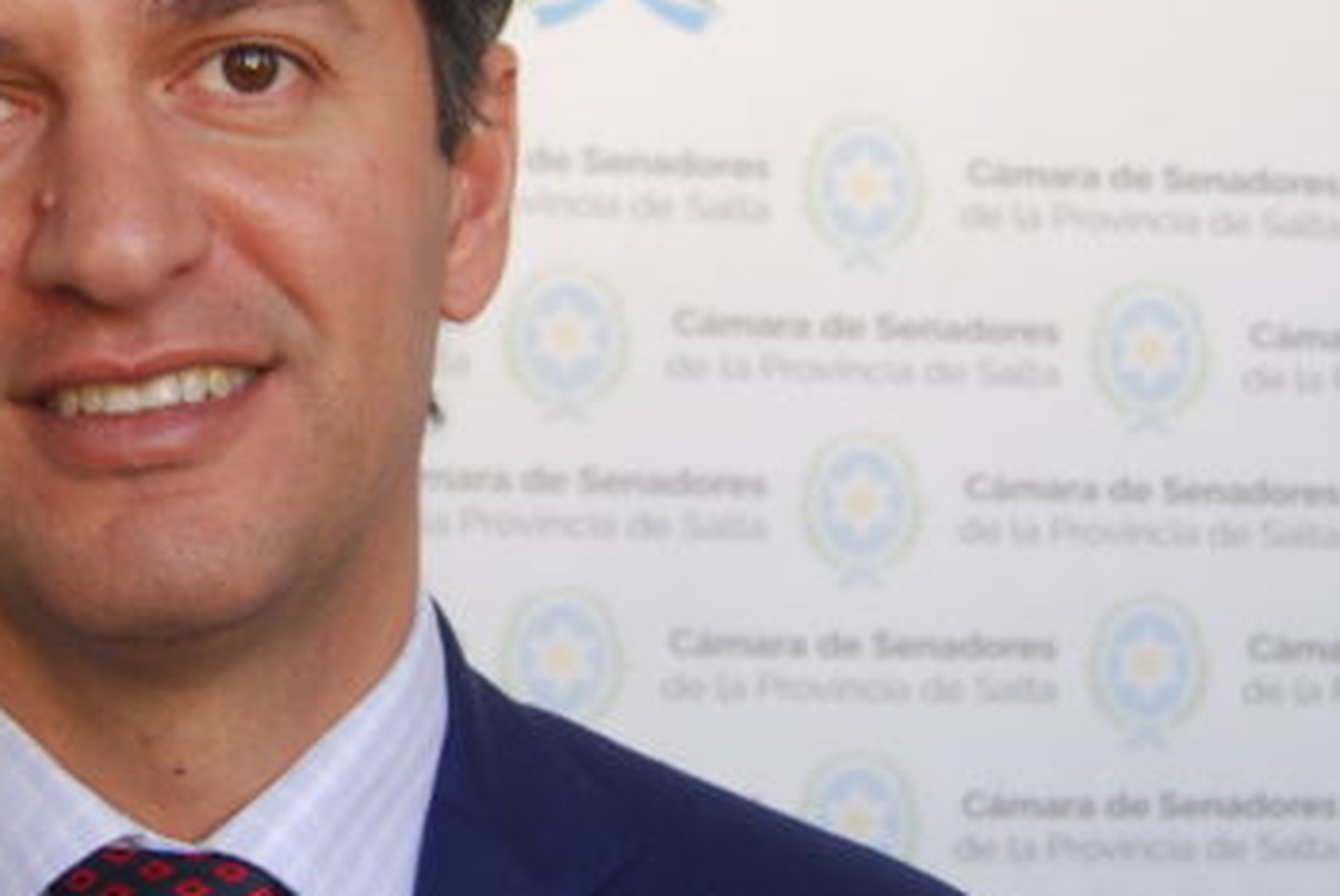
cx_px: 73
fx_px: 2943
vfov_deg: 17.3
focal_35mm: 79
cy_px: 366
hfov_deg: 24.7
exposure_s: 1/60
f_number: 3.5
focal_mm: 18
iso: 200
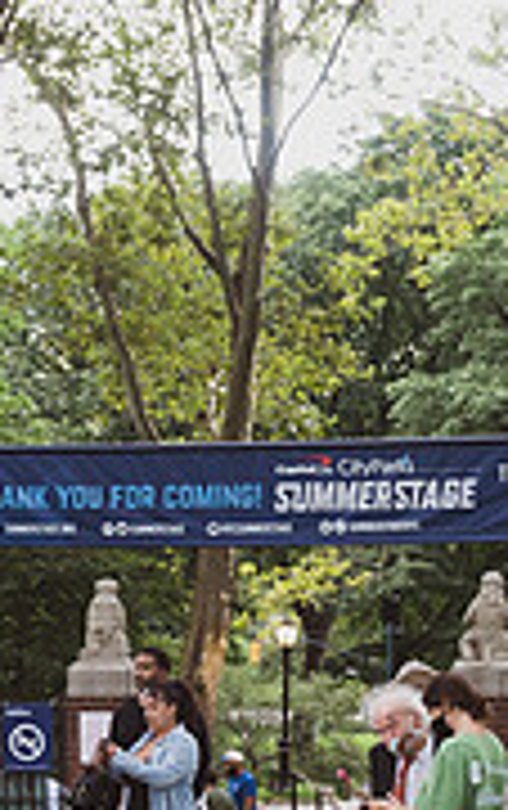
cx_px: 49
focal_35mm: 107
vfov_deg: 19.2
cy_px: 694
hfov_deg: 12.2
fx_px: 2363
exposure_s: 1/50
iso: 500
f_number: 4.5
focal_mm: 29
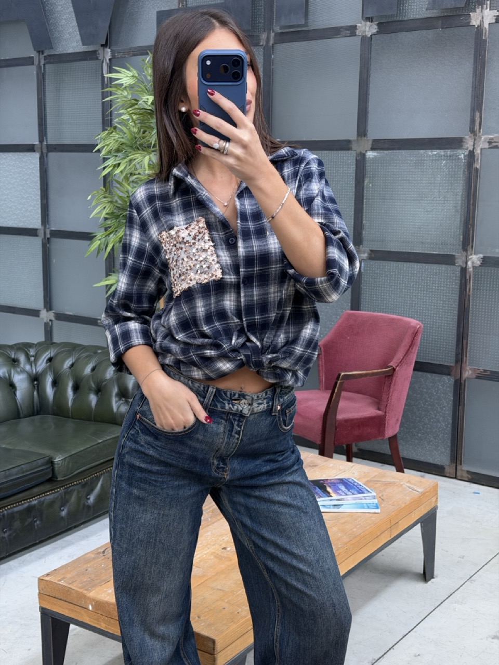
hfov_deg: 30.3
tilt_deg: -20.9
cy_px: 332
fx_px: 923
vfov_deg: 39.7
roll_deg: -0.1
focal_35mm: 48
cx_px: 250
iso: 250
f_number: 1.78
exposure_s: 1/45
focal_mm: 6.76
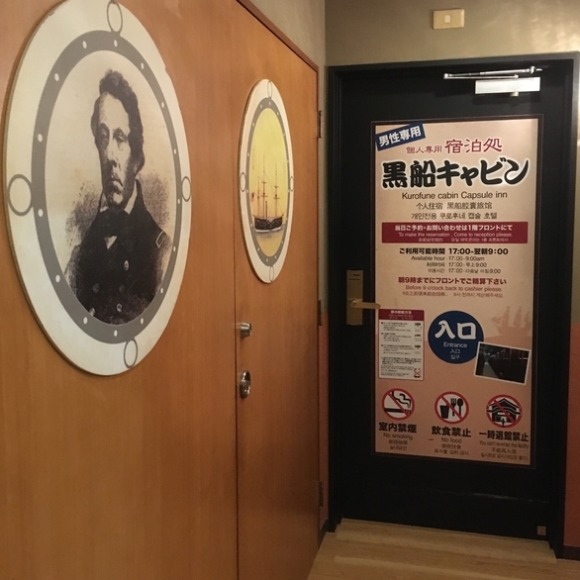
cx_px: 293
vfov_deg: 47.2
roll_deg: +0.1
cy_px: 267
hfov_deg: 47.2
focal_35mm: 35
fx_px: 663
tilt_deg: -5.3
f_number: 2.2
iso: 320
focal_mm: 4.15
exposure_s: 1/15
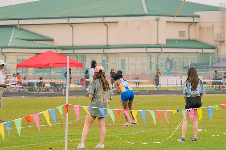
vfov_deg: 5.4
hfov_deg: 8.1
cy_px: 79
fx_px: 1598
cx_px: 128
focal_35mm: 255
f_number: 4
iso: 200
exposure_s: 1/200
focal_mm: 120
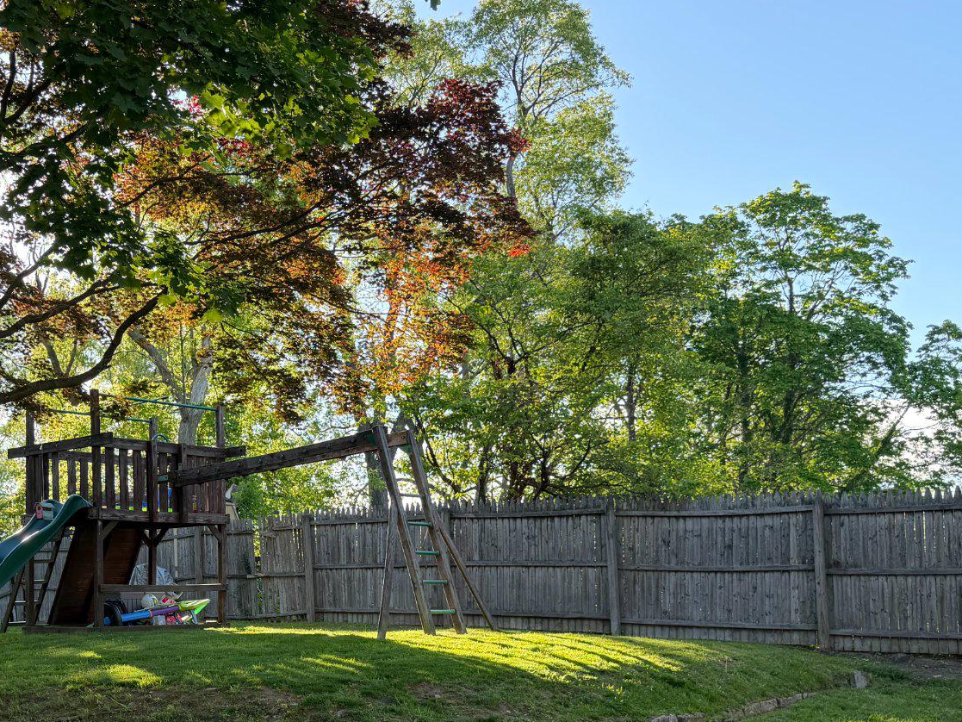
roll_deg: +1.5
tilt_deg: +5.8
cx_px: 202
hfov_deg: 41.2
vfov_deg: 32.1
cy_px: 567
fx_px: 1223
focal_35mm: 44
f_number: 1.78
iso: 100
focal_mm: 6.76
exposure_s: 1/399
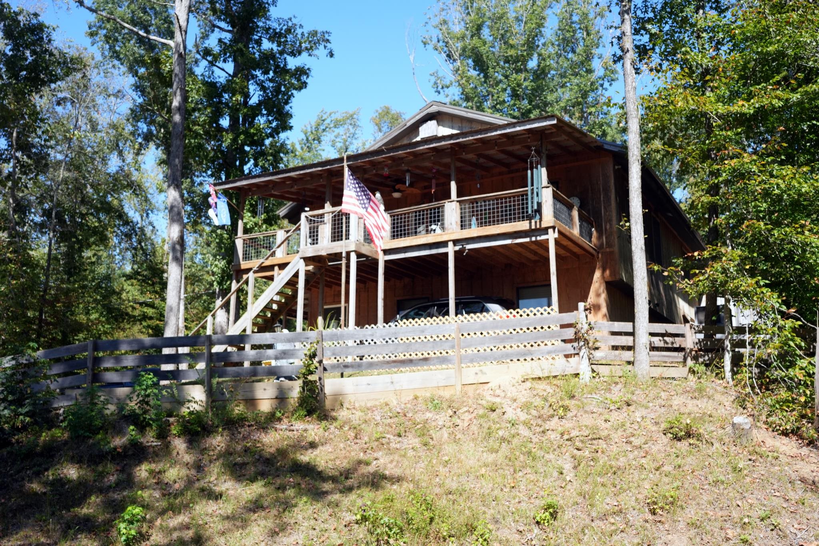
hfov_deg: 54.4
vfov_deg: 37.8
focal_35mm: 35
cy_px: 273
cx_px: 410
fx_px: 796
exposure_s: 1/1000
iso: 640
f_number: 6.3
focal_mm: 35
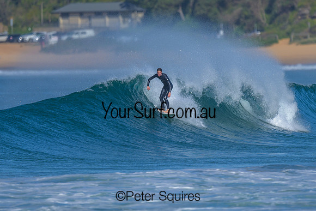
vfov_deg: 1.3
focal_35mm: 1101
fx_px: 9662
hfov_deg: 1.9
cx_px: 152
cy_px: 97
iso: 200
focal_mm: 800
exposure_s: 1/2000
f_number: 6.3
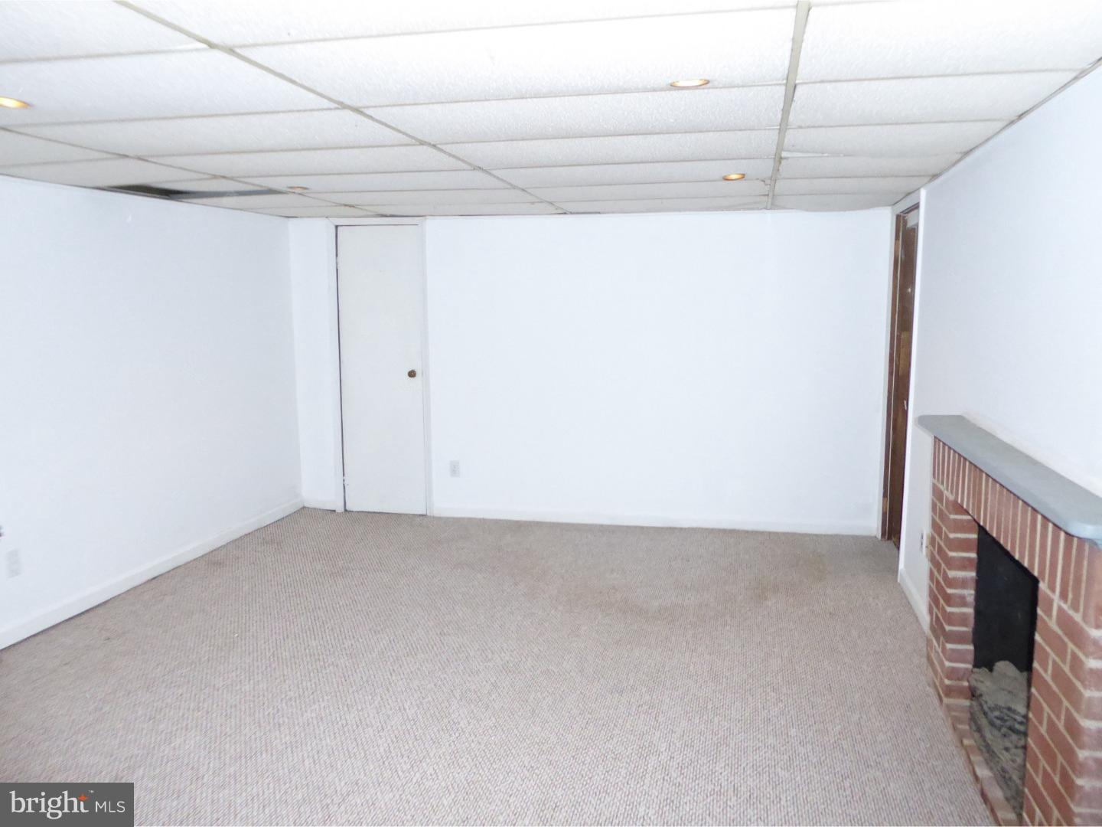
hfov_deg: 67.3
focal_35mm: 26
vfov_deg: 53.1
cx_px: 551
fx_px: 828
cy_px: 414
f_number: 3.4
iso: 800
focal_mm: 4.7
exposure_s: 1/60
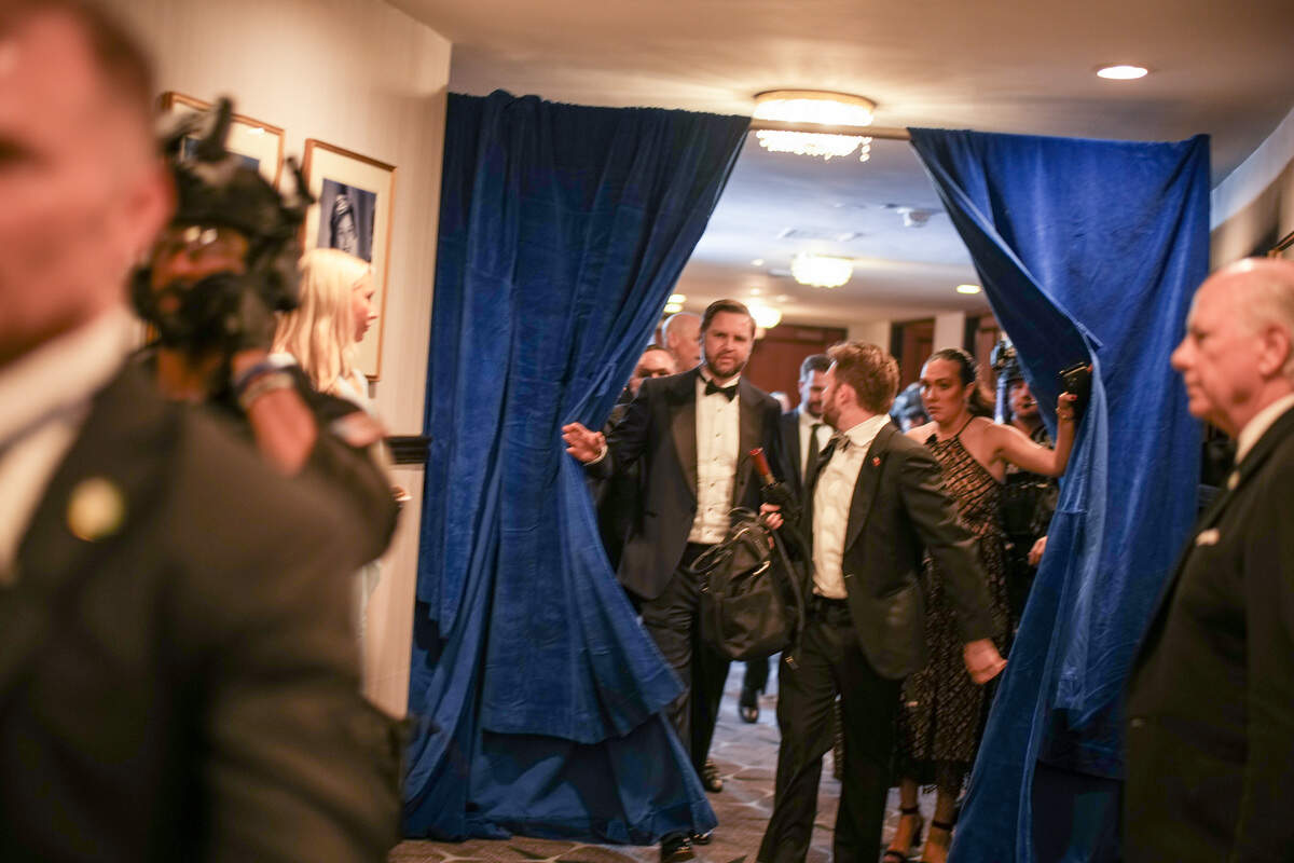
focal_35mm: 50
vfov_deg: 27.0
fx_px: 1797
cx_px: 647
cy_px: 432
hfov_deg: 39.6
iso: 640
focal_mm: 50
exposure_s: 1/125
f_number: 1.4
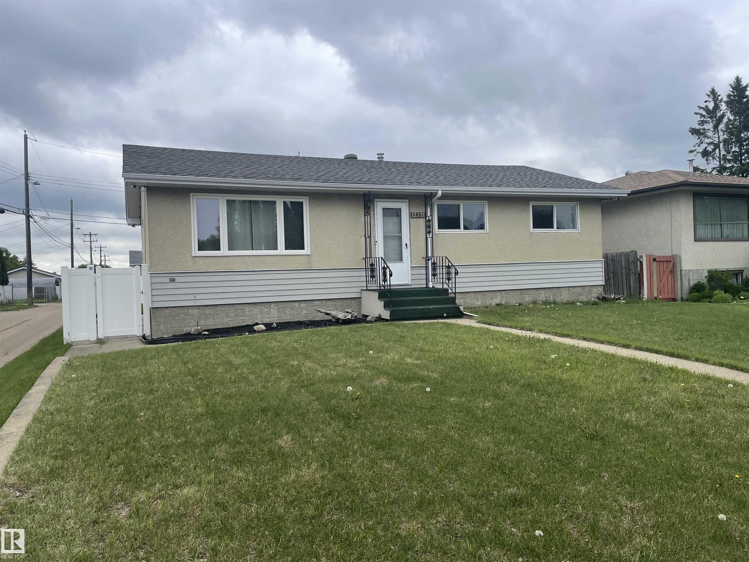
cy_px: 281
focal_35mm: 26
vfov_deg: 53.1
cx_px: 374
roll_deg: +2.2
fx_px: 563
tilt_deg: -0.8
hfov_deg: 67.3
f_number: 1.6
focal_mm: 4.2
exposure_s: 1/1667
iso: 32
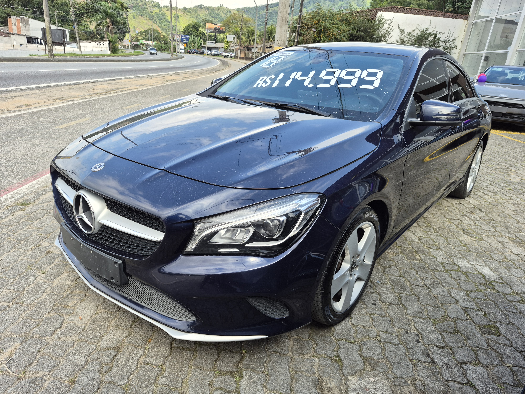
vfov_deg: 58.9
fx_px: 349
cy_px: 197
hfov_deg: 73.9
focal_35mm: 23
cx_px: 262
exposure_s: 1/377
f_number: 1.8
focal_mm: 5.4
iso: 25
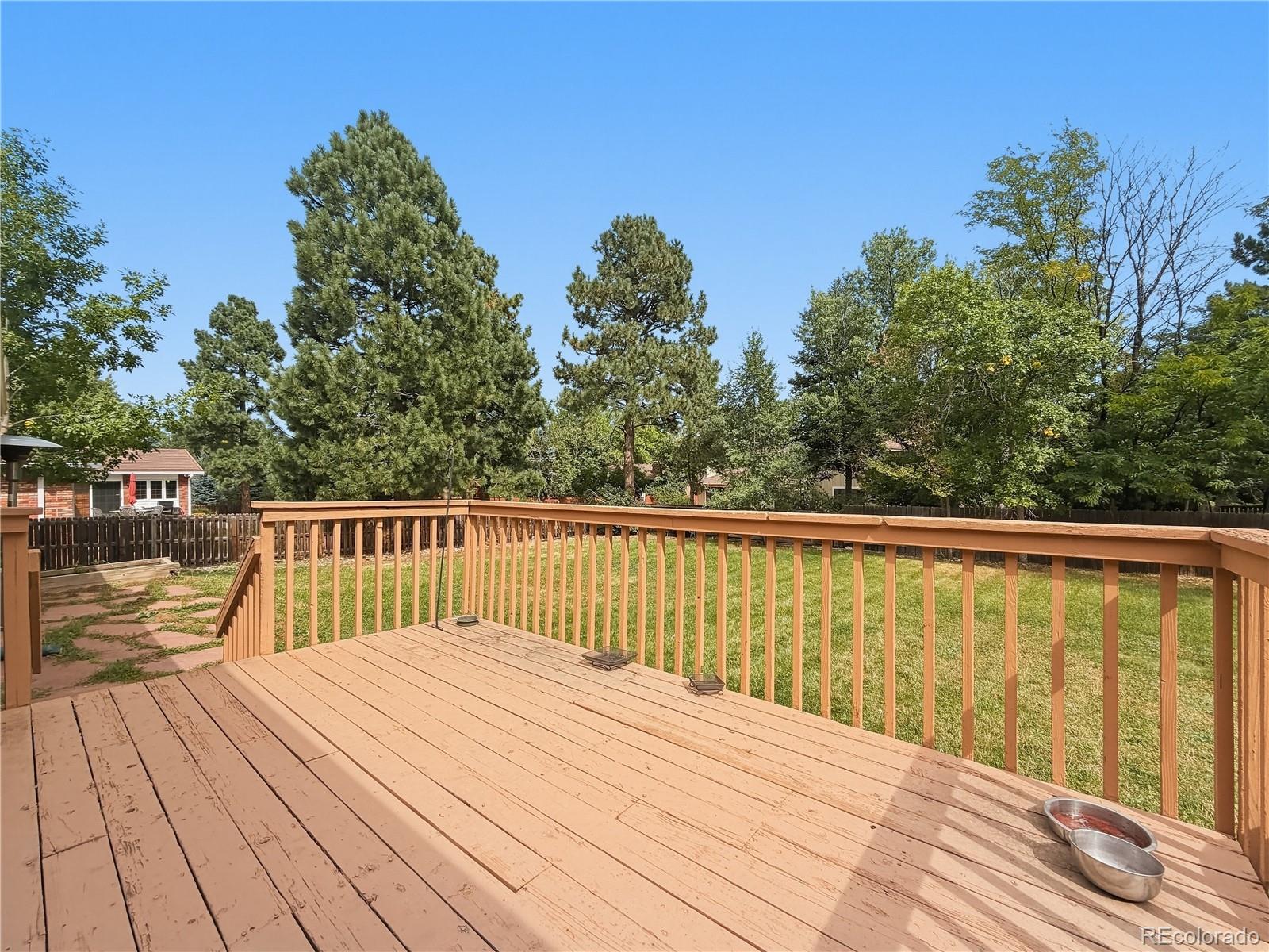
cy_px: 476
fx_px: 513
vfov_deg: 85.7
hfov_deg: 102.1
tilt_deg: +0.0
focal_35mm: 14
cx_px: 634
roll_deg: +0.7
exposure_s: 1/955
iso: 25
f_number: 2.2
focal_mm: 2.2
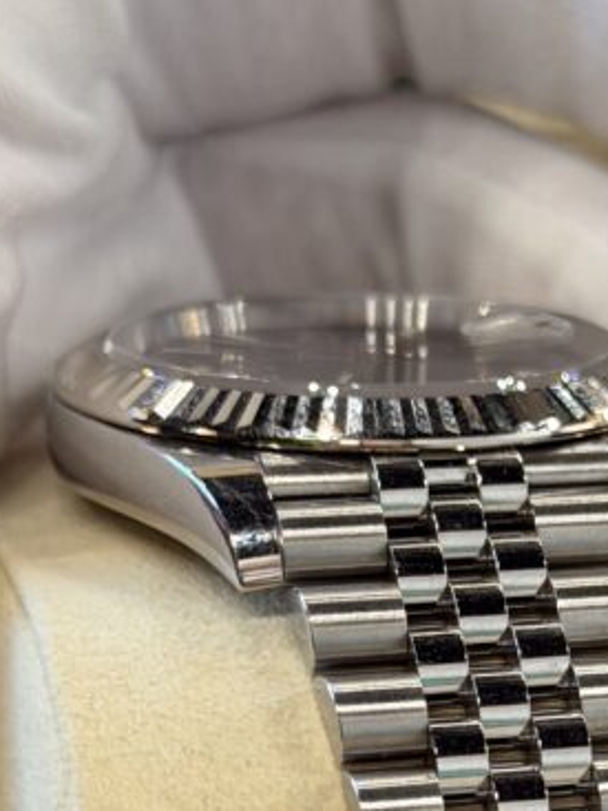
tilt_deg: -55.2
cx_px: 517
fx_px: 3140
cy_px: 742
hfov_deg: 11.0
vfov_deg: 14.6
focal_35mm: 134
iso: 250
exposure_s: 1/60
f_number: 1.78
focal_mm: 6.76
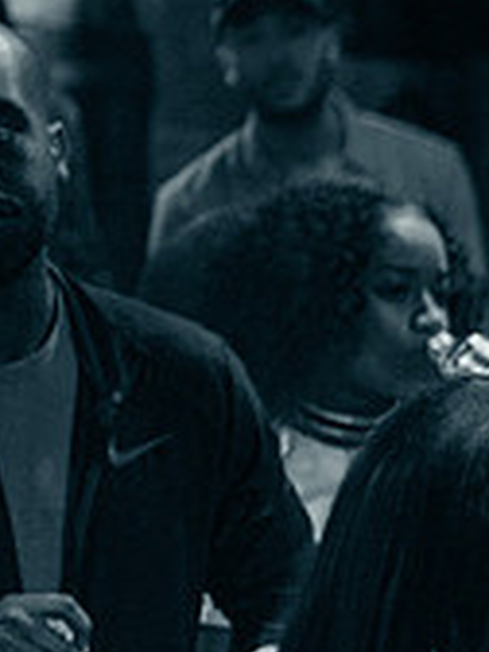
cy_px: 584
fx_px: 3503
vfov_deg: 10.6
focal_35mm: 186
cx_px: 1087
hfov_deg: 7.6
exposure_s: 1/250
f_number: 2.8
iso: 4000
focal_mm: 56
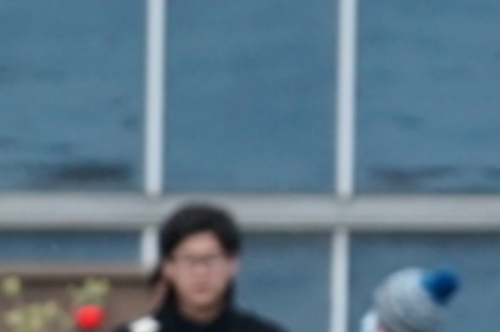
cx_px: 90
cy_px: 903
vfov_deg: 1.5
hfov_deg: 2.3
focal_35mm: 896
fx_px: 12432
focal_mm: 146
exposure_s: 1/400
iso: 1600
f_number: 5.6
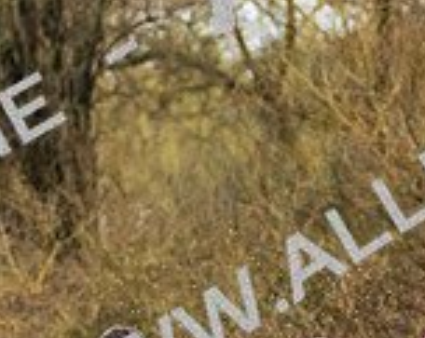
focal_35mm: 916
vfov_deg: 1.7
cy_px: 446
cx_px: 358
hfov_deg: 2.1
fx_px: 11500
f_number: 6.3
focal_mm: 255
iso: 4000
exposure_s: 1/2000
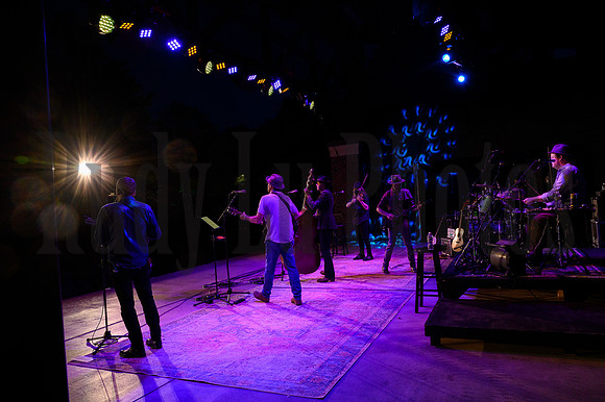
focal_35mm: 26
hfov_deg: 69.4
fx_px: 437
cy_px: 201
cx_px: 302
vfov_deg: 49.5
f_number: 10
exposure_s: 1/125
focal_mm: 26
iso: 6400
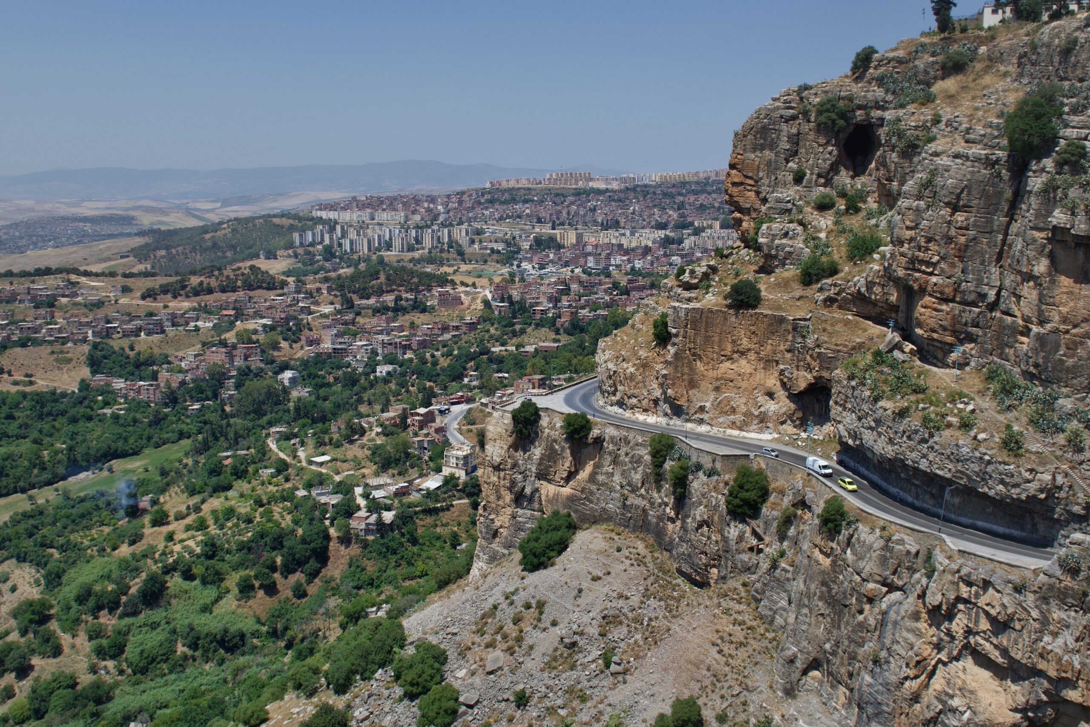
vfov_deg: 38.9
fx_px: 1029
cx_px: 545
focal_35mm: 34
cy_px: 364
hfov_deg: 55.8
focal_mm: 17
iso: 100
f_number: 7.1
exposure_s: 1/640
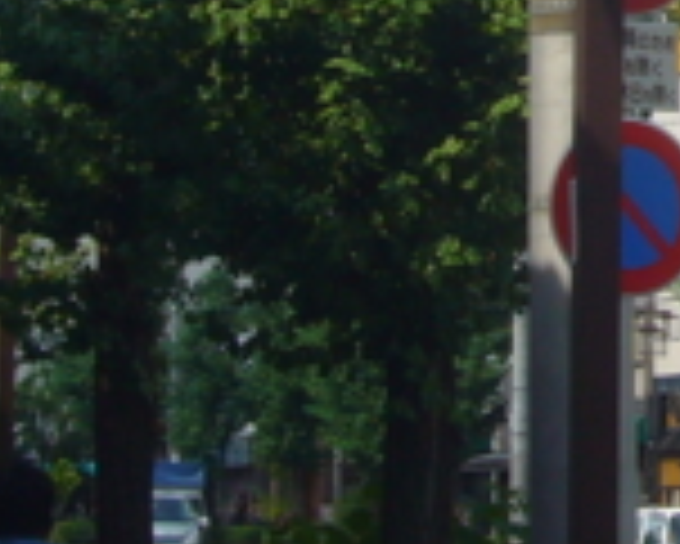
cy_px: 13
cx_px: 1207
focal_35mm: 178
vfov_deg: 8.6
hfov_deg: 10.2
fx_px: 3585
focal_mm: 7.5
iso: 80
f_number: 7.1
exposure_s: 1/250
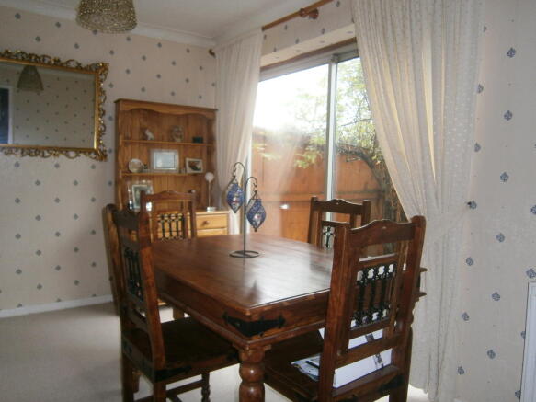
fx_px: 403
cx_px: 268
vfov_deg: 53.0
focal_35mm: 26
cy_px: 201
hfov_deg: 67.3
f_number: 2.8
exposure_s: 1/30
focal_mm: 4.7
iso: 125
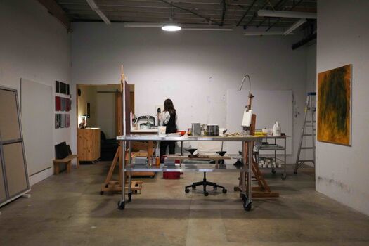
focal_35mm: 35
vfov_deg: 37.9
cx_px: 184
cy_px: 123
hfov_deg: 54.4
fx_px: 359
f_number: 2.8
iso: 6400
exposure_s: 1/250
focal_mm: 35
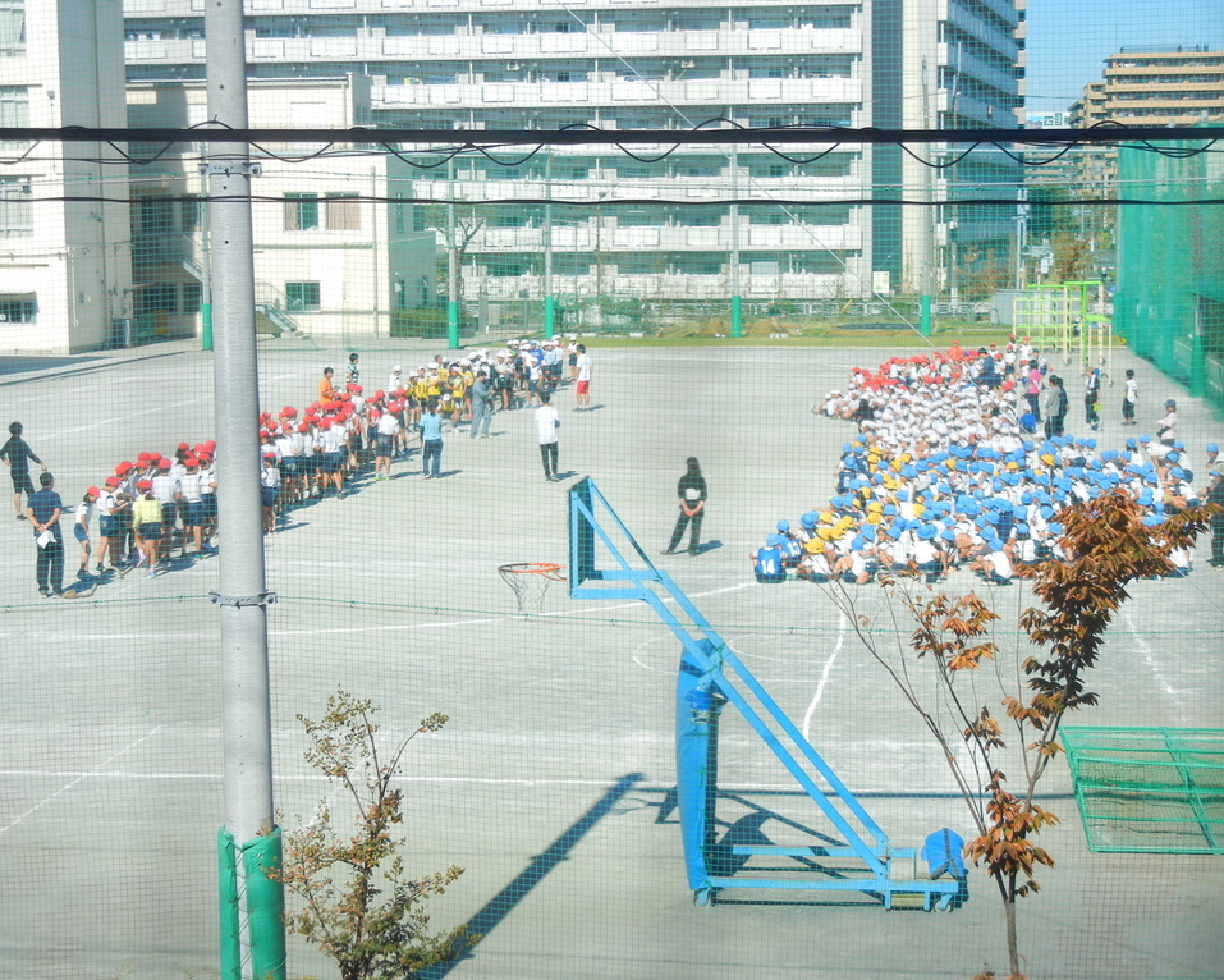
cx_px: 631
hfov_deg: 26.8
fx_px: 2573
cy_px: 490
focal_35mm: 71
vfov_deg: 21.6
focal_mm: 12.2
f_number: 4.1
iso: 160
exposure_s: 1/949
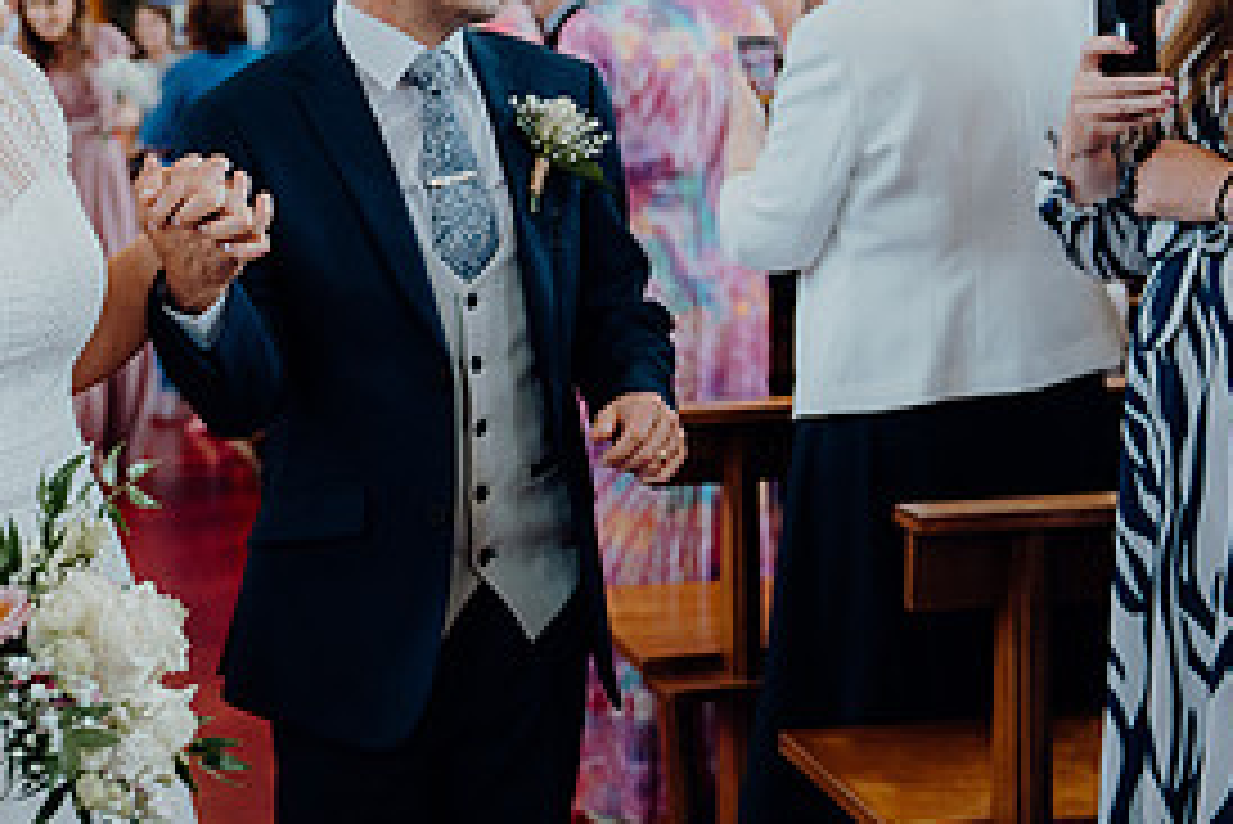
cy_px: 241
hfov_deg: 26.9
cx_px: 81
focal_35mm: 72
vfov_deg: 18.9
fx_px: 2467
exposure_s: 1/200
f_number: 2.8
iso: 640
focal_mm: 34
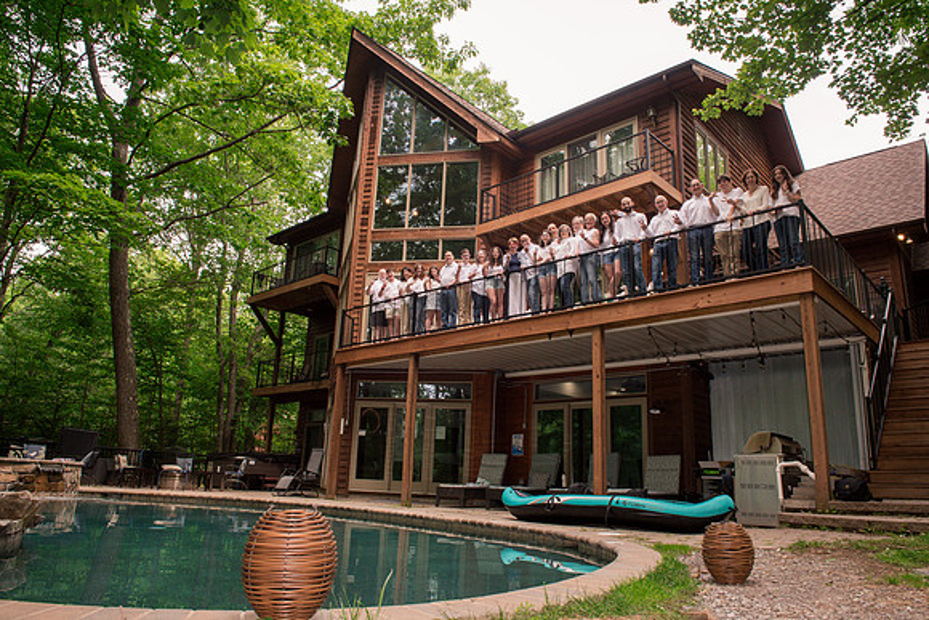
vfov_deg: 52.3
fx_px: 631
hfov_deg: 72.7
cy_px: 310
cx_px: 464
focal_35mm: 24
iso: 1000
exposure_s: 1/125
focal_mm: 24
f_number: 13
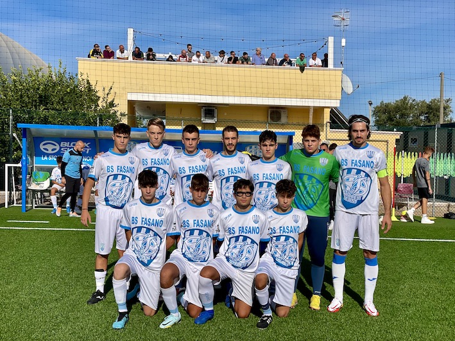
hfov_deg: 36.8
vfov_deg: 28.0
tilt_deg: -1.6
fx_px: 683
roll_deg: -1.3
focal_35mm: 52
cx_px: 228
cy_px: 170
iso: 25
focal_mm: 6
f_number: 2
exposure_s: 1/5319
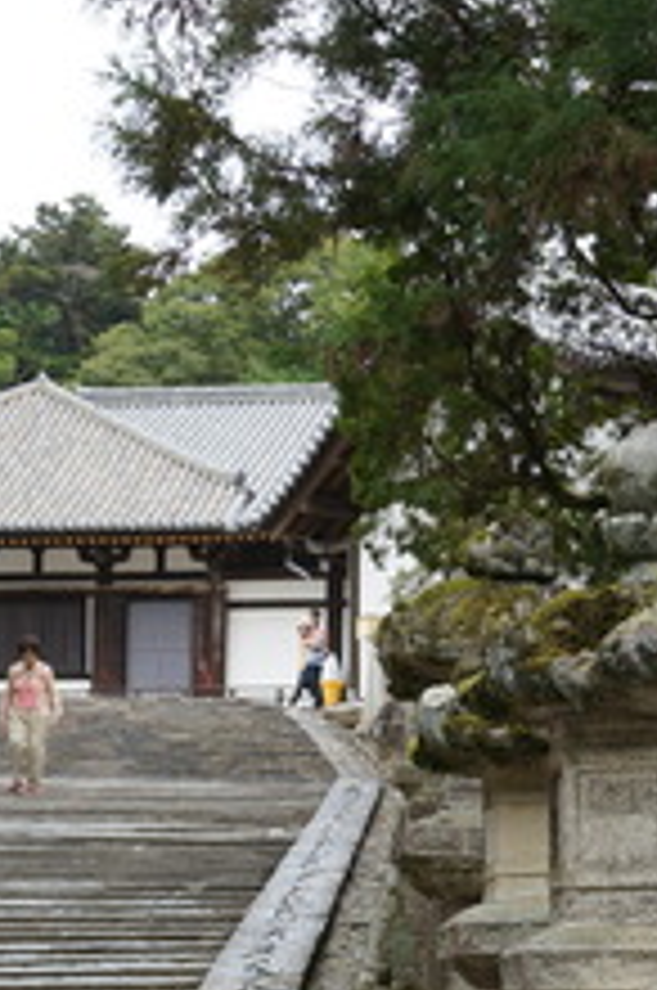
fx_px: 2471
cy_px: 904
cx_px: 781
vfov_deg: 22.1
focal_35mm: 90
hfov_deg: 14.7
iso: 100
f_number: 6.3
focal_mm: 22
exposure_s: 1/80
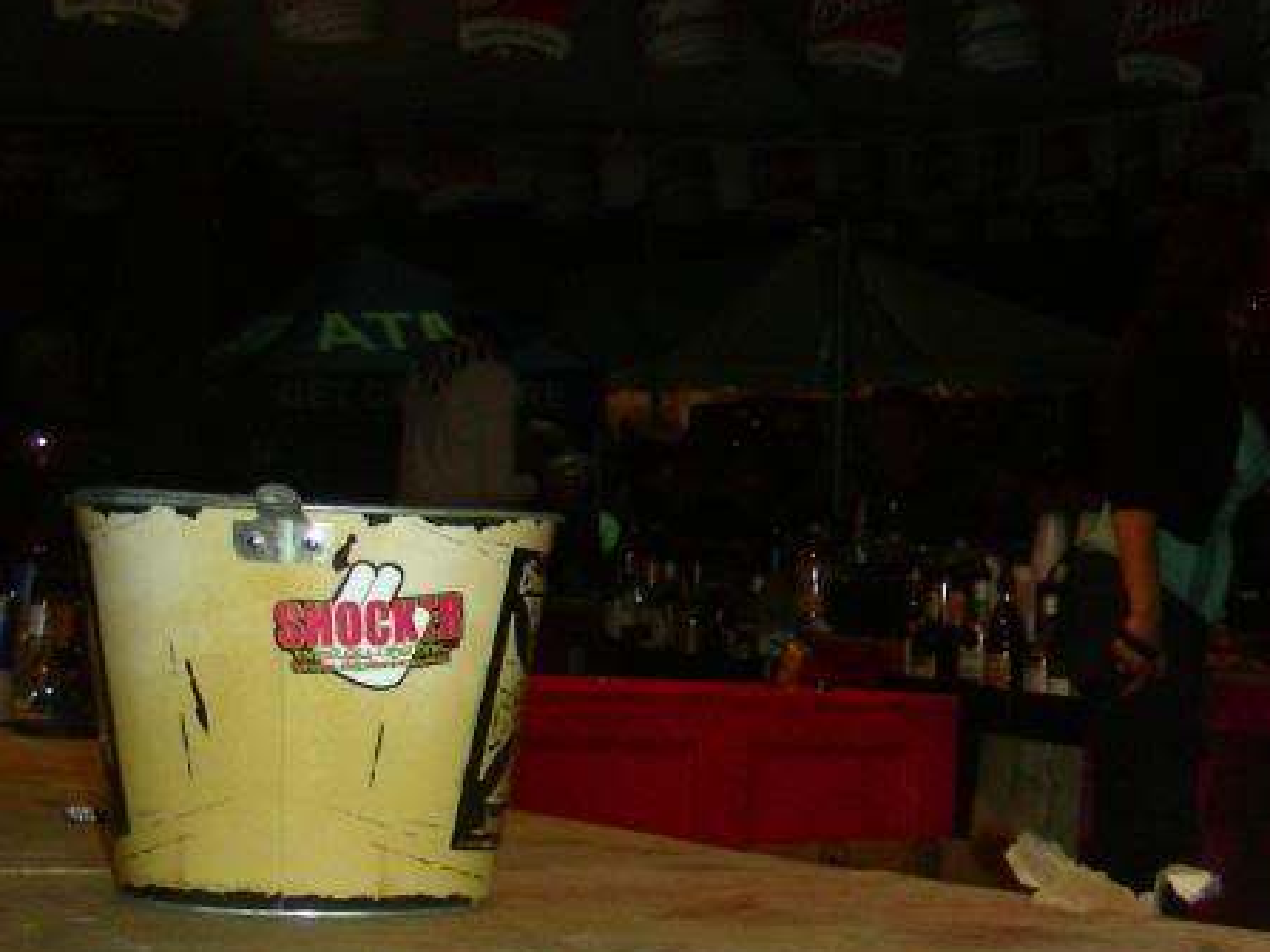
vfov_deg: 17.0
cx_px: 1406
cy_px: 446
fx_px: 3191
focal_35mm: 87
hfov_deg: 21.3
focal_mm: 6.3
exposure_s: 1/60.1
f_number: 3.5
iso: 200
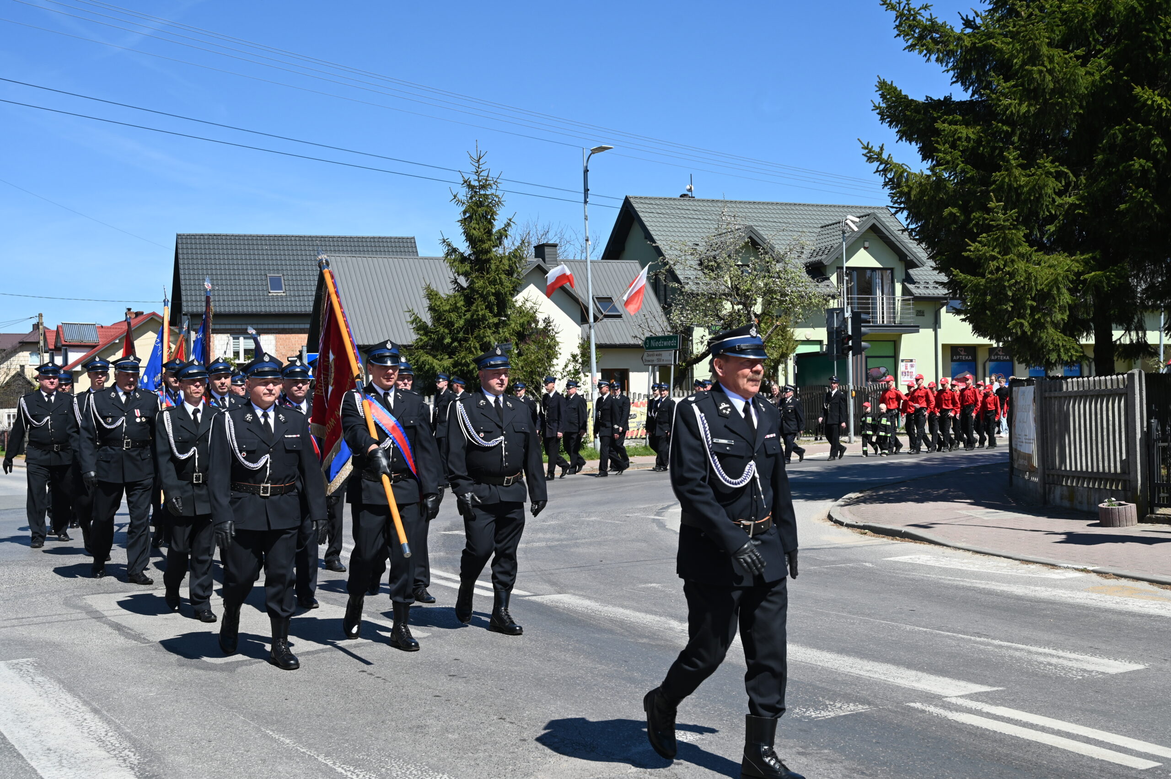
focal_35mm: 43
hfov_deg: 45.5
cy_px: 390
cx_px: 586
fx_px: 1398
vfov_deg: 31.1
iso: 100
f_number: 7.1
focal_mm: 43
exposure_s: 1/400
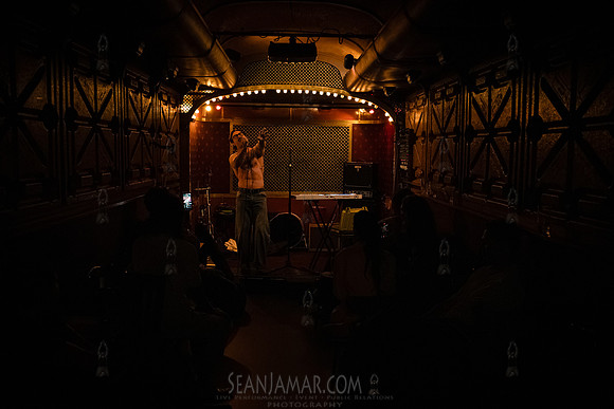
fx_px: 606
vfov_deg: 37.4
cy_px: 204
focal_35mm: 35
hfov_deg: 53.8
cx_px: 307
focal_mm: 35
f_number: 3.2
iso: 16000
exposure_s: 1/320
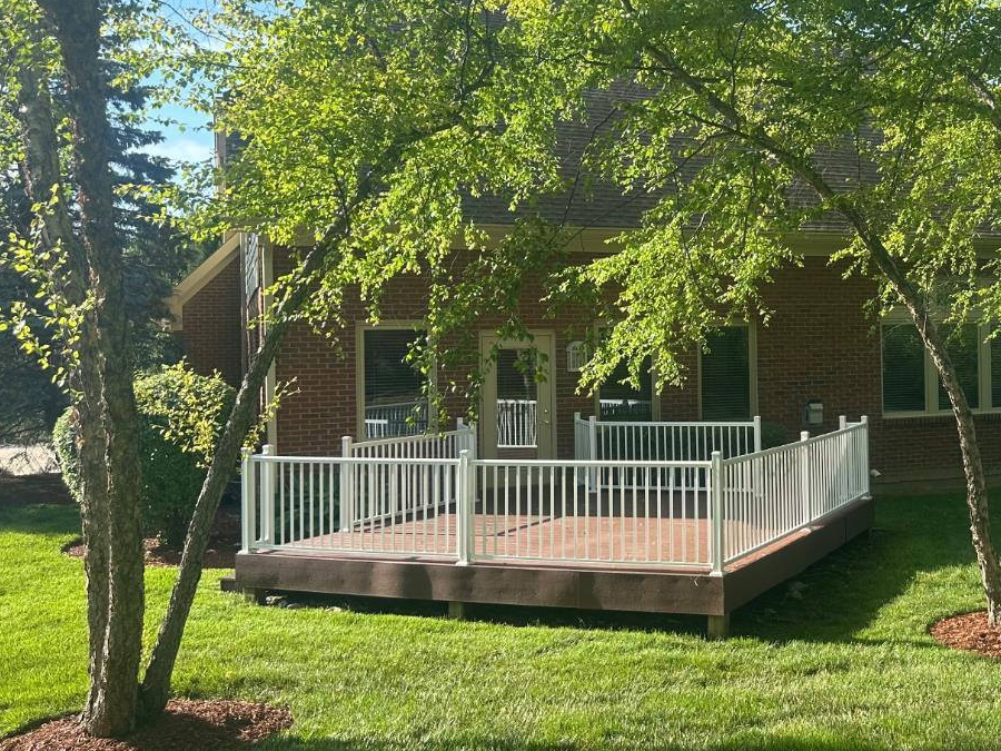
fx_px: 1157
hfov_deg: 45.0
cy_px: 334
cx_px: 767
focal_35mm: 40
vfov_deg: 35.9
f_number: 1.78
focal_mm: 6.86
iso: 80
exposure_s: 1/1009
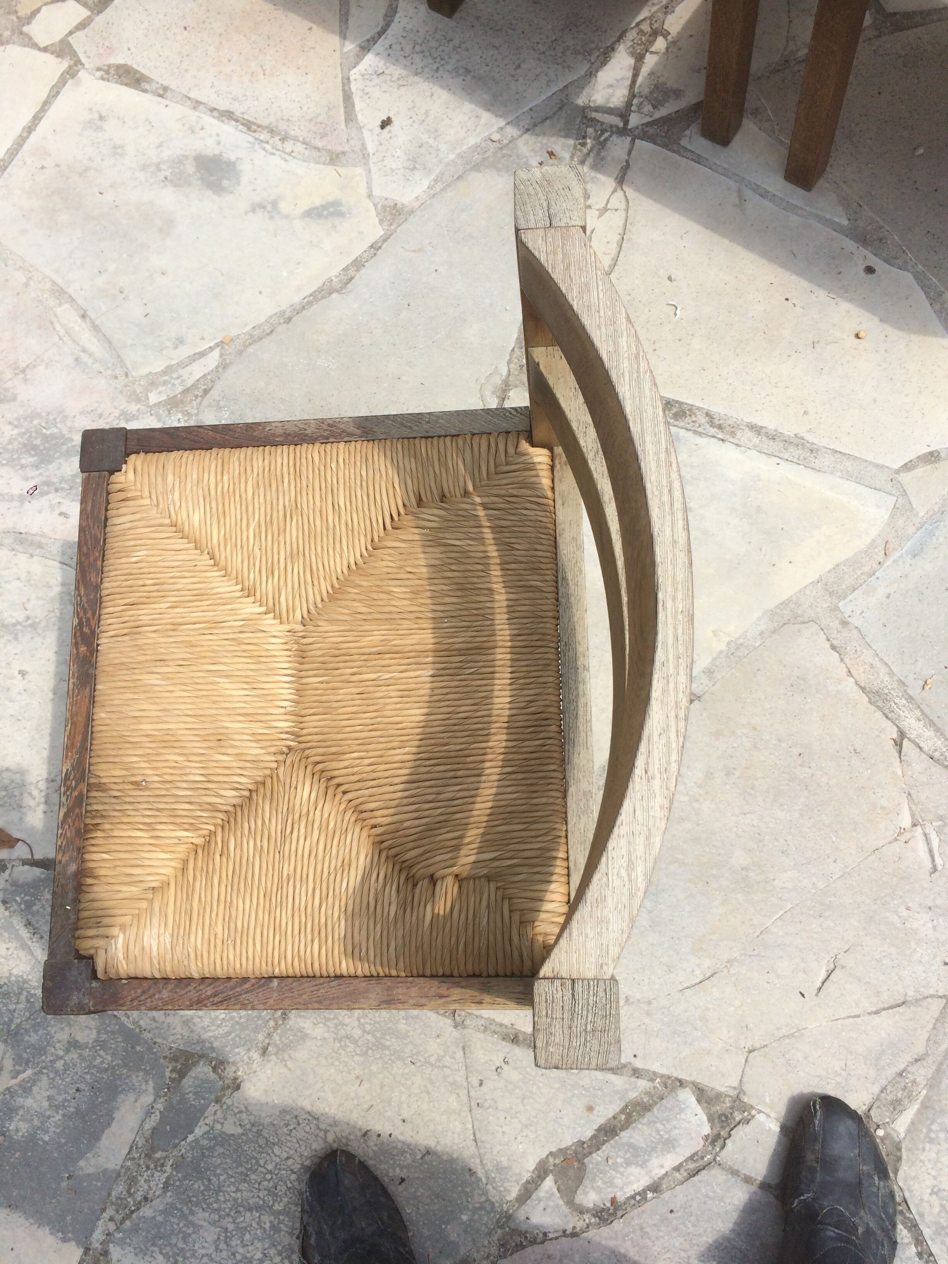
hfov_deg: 48.2
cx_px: 474
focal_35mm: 29
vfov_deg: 61.7
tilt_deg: -79.1
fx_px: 1059
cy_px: 632
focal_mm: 4.15
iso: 32
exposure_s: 1/1466
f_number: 2.2
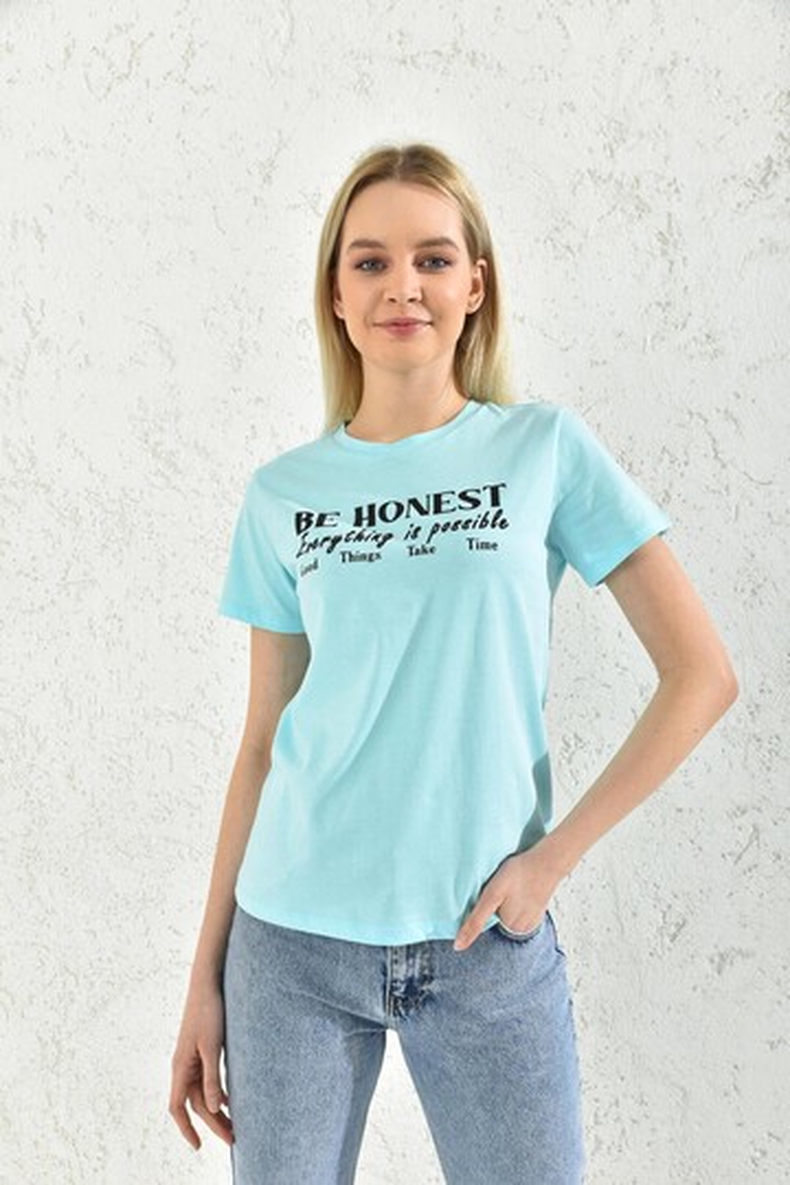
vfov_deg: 53.1
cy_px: 592
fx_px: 1185
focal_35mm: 36
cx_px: 395
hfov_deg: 36.9
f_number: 7.1
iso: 100
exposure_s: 1/160
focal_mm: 36
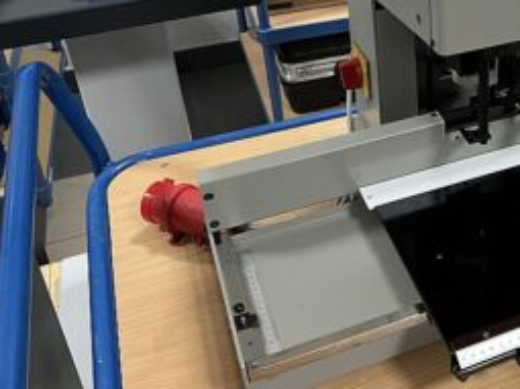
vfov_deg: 26.9
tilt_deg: -28.9
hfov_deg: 33.8
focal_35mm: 53
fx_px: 796
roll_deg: +0.0
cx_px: 491
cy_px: 69
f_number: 1.5
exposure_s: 1/50
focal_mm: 5.7
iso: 400
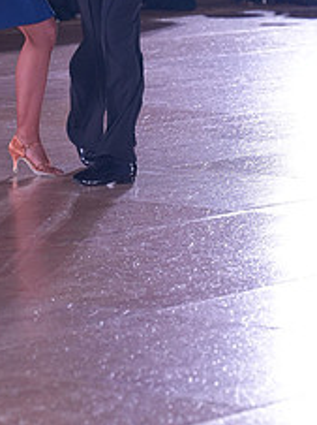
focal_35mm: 247
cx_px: 68
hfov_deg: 6.0
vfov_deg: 8.0
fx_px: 3022
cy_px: -81
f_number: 4
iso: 1000
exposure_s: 1/400
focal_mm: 100
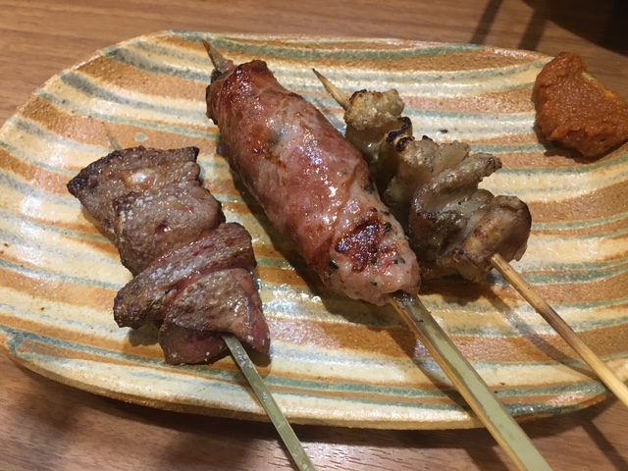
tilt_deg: -62.5
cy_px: 236
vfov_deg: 48.2
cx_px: 314
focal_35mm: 29
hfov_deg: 61.7
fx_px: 526
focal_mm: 4.15
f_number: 2.2
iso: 160
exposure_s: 1/30
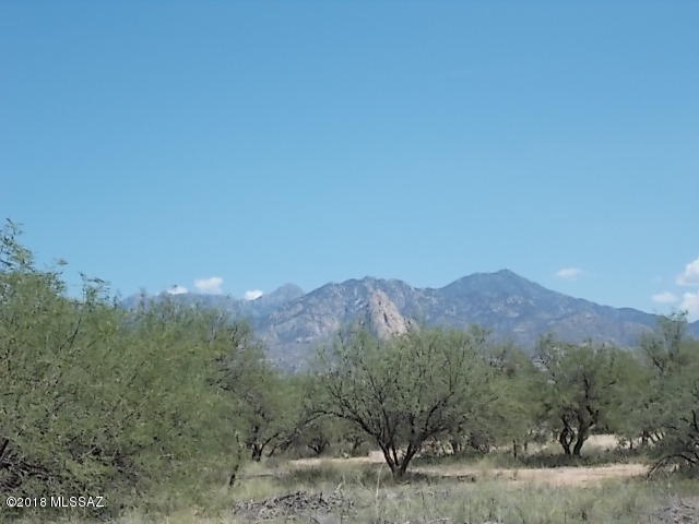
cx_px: 350
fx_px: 1333
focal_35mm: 66
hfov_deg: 29.4
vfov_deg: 22.3
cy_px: 262
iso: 80
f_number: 5.3
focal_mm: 11.8
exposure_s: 1/400
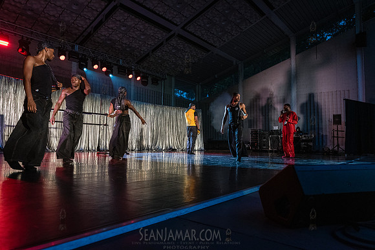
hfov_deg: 73.7
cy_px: 125
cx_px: 188
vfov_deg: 53.2
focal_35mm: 24
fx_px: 250
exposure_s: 1/320
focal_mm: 24
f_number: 3.5
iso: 6400
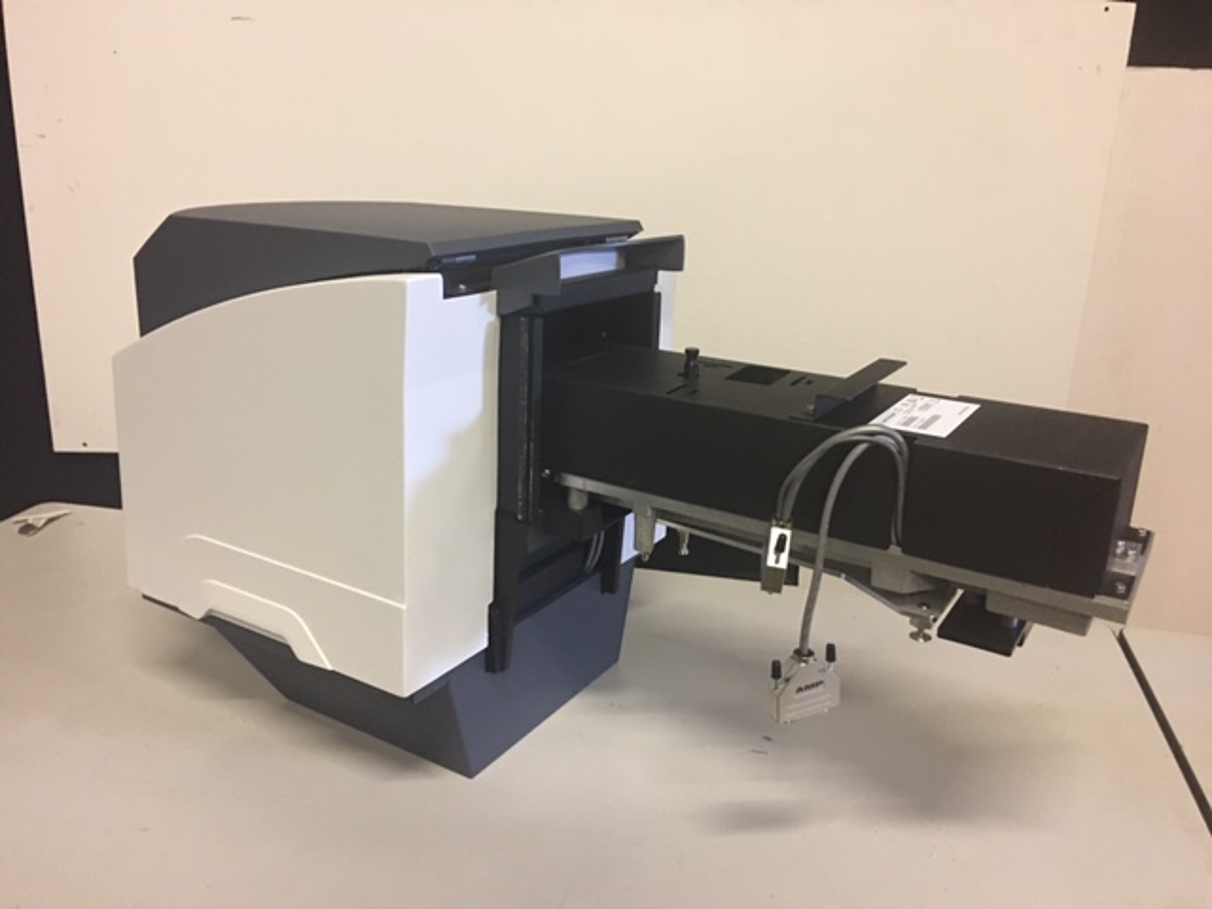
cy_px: 454
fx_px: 1015
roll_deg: -1.8
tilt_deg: -18.0
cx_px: 606
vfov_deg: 48.2
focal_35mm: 29
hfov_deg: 61.7
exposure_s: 1/10
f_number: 2.2
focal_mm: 4.15
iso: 100
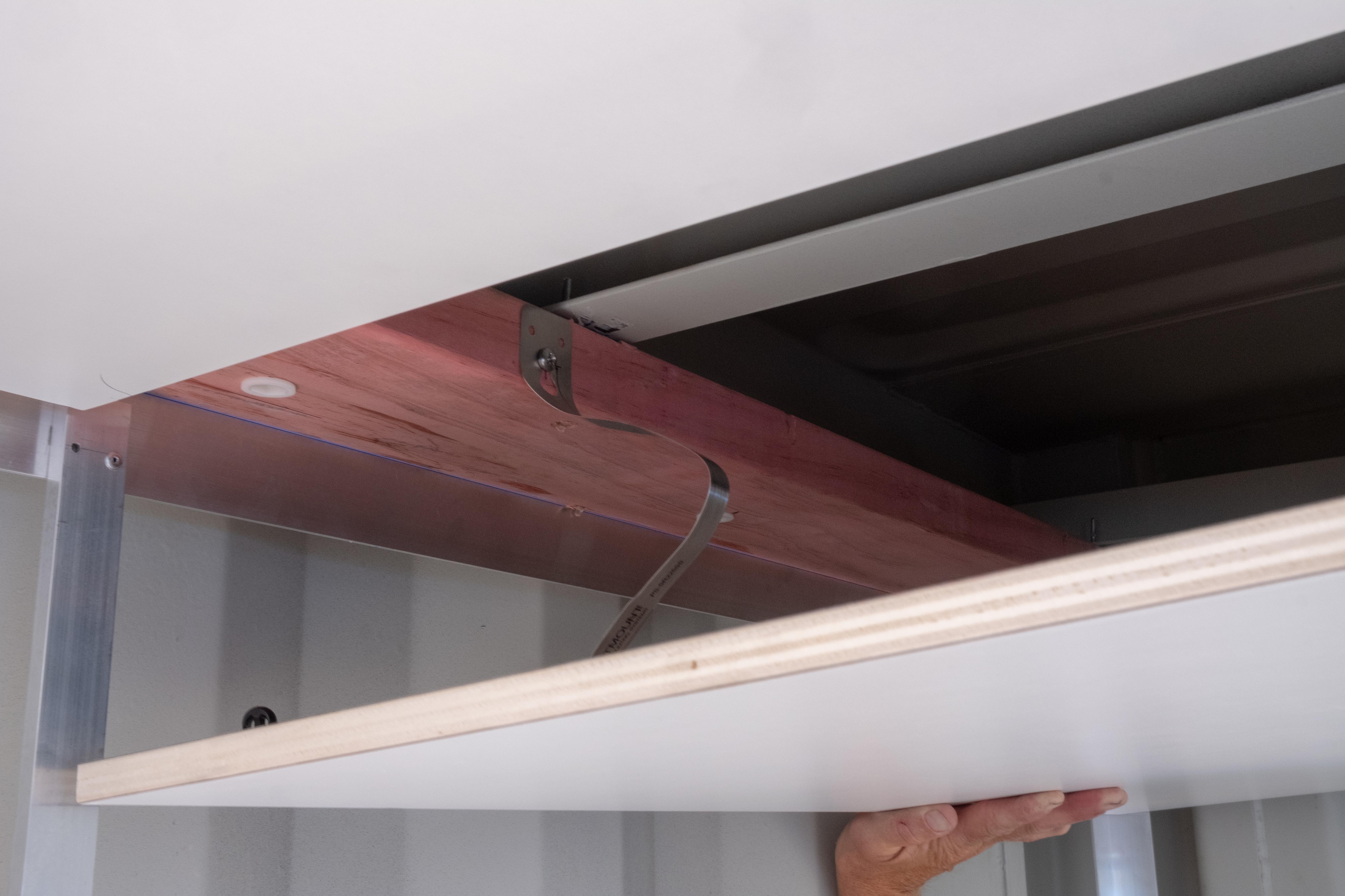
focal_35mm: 36
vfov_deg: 36.9
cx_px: 672
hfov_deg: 53.1
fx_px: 1345
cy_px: 448
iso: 800
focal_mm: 24.3
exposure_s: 1/13
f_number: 16
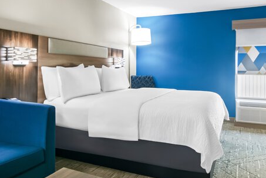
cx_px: 99
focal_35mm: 27
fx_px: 202
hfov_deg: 65.6
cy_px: 83
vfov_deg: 47.3
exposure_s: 1/5
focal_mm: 11.5
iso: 200
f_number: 8
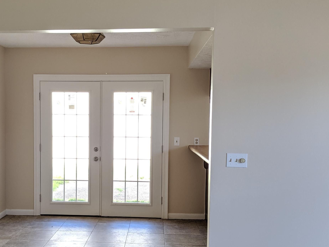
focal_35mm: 44
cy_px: 147
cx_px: 113
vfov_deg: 32.8
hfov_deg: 42.4
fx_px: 418
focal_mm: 4.44
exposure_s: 1/156
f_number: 1.8
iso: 106
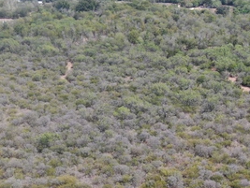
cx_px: 103
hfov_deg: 24.6
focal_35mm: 79
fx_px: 571
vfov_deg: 18.3
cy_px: 186
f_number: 3.2
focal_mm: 5.69
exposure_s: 1/640
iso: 100
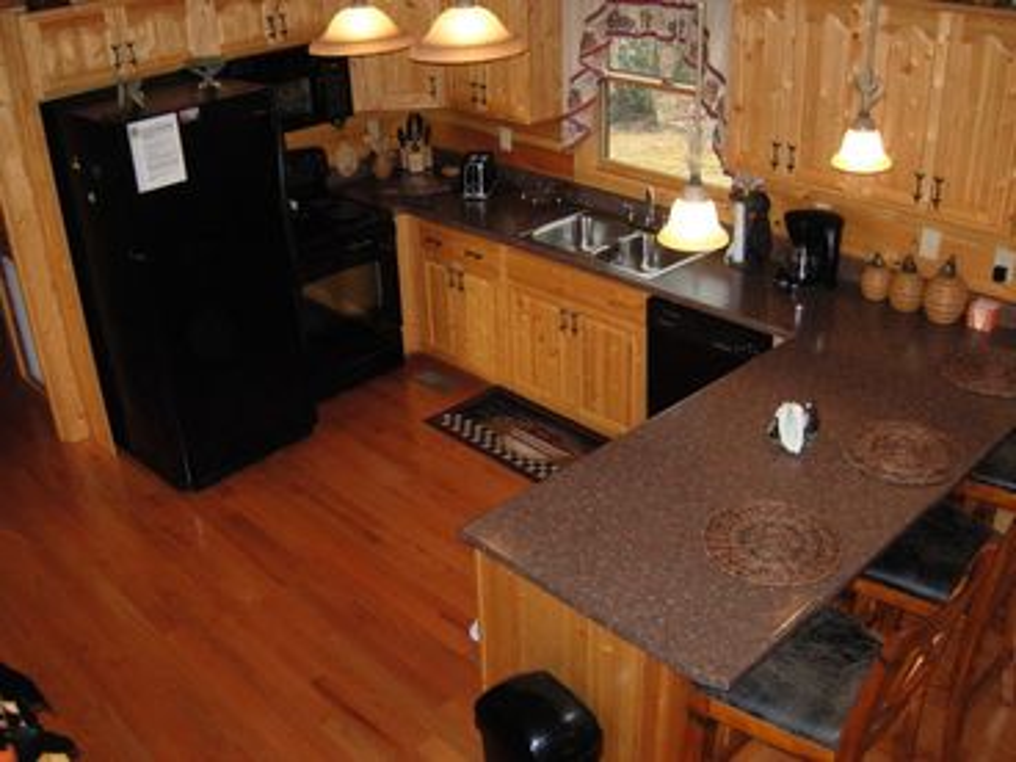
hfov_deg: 51.4
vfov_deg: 39.7
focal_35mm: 36
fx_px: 1057
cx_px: 508
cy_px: 381
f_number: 2.7
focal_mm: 7.5
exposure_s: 1/181
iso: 200
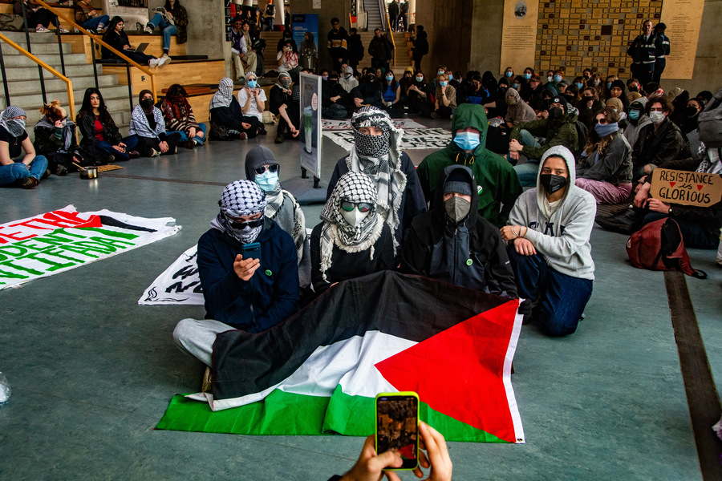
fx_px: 722
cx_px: 361
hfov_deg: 53.1
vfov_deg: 36.9
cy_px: 240
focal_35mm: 36
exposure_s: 1/400
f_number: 5.6
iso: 1000
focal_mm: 24
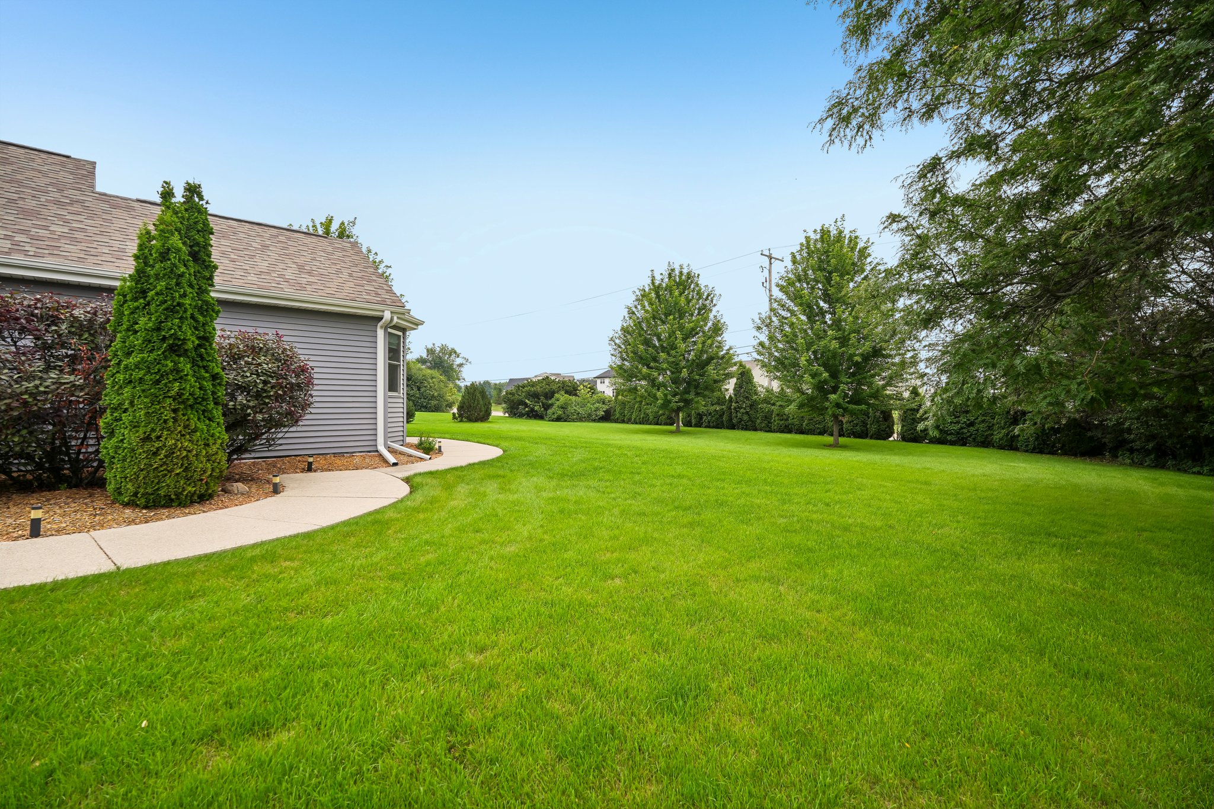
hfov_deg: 95.0
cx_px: 607
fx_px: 556
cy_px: 404
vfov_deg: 72.0
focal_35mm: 16
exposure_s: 1/400
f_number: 4
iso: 100
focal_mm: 16.5
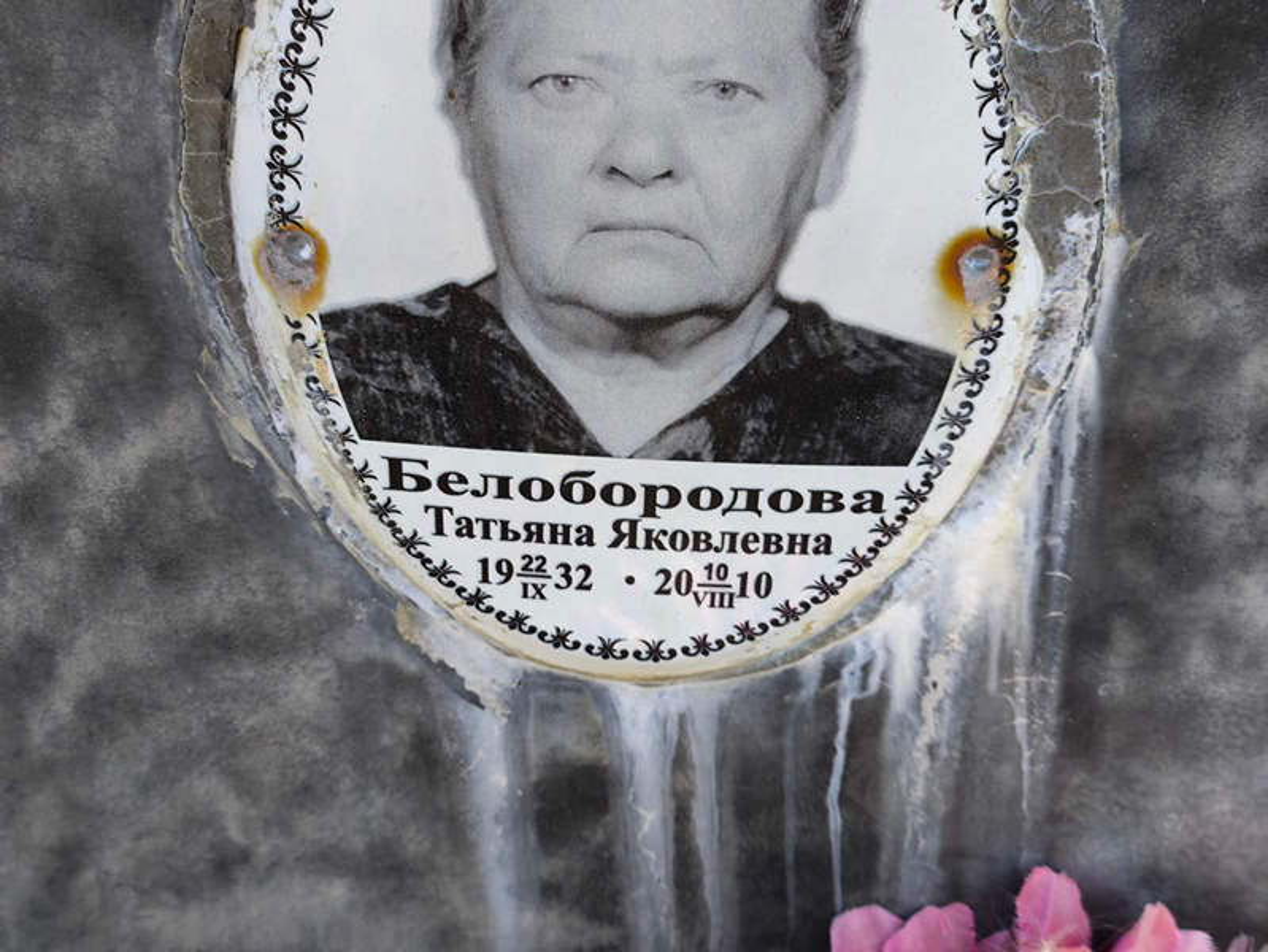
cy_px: 476
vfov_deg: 29.1
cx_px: 634
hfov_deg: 38.2
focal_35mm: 50
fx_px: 1832
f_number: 1.7
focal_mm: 4.71
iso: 50
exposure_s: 1/244
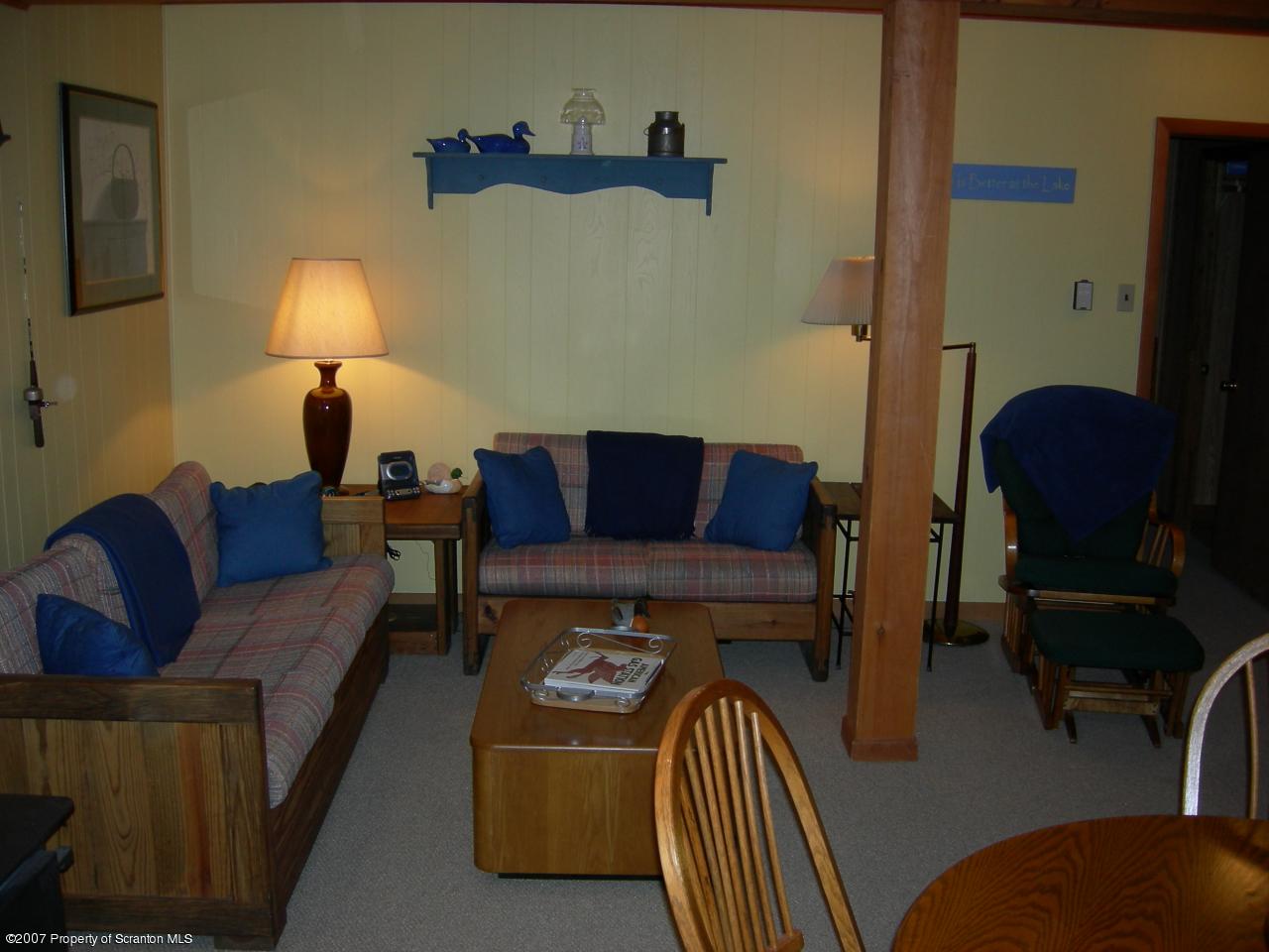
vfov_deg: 39.7
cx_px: 634
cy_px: 476
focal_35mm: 36
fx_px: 1320
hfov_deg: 51.4
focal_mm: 7.5
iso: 102
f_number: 2.7
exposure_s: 1/60.1
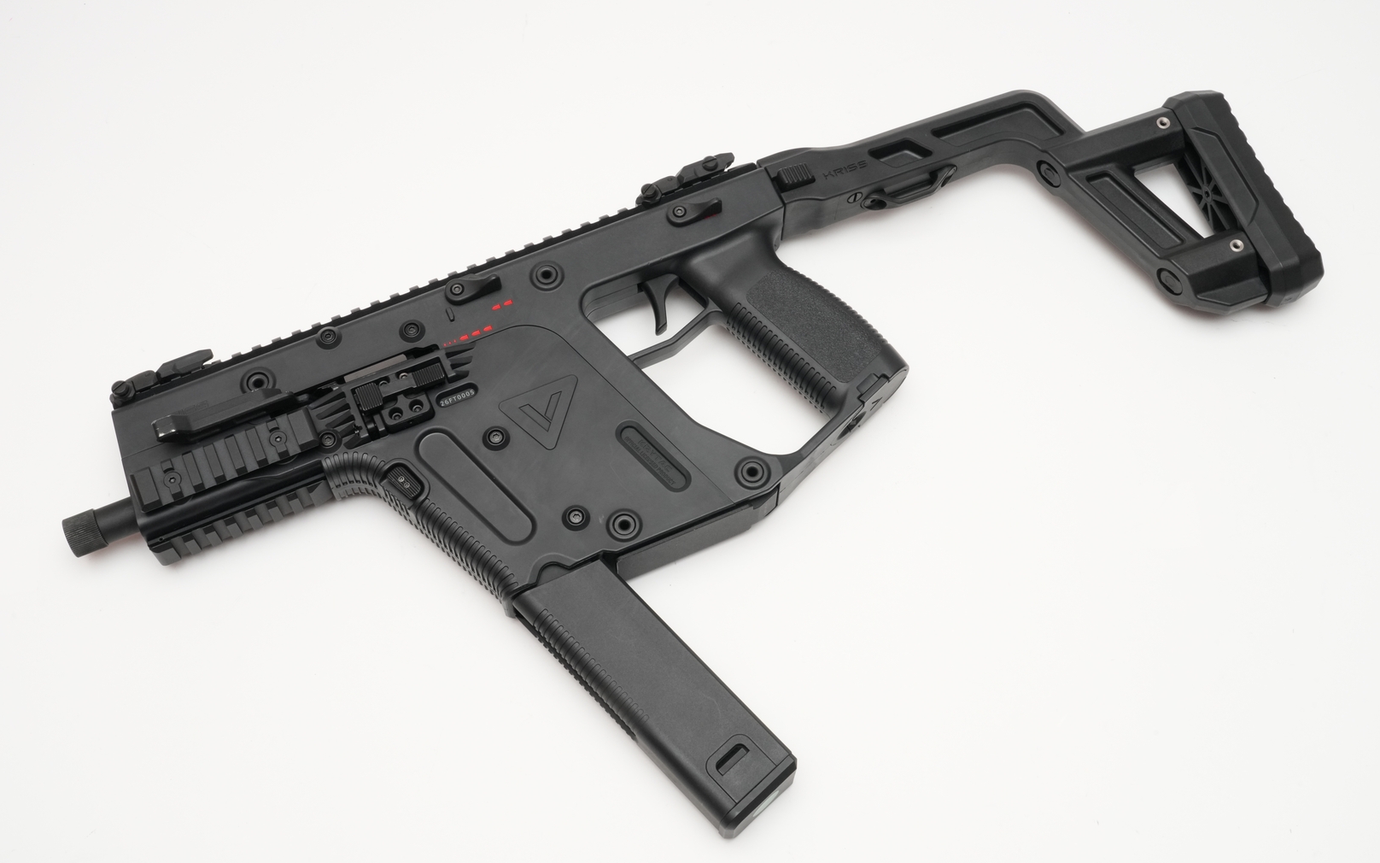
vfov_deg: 27.4
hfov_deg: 42.6
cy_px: 442
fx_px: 1768
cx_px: 690
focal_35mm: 47
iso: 1600
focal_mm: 46
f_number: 22
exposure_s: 1/60
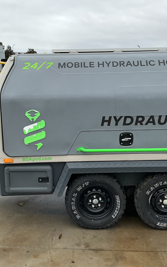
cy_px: 136
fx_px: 306
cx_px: 82
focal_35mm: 42
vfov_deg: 47.2
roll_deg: +0.1
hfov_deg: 30.5
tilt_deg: -11.5
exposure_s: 1/491
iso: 25
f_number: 1.8
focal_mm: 3
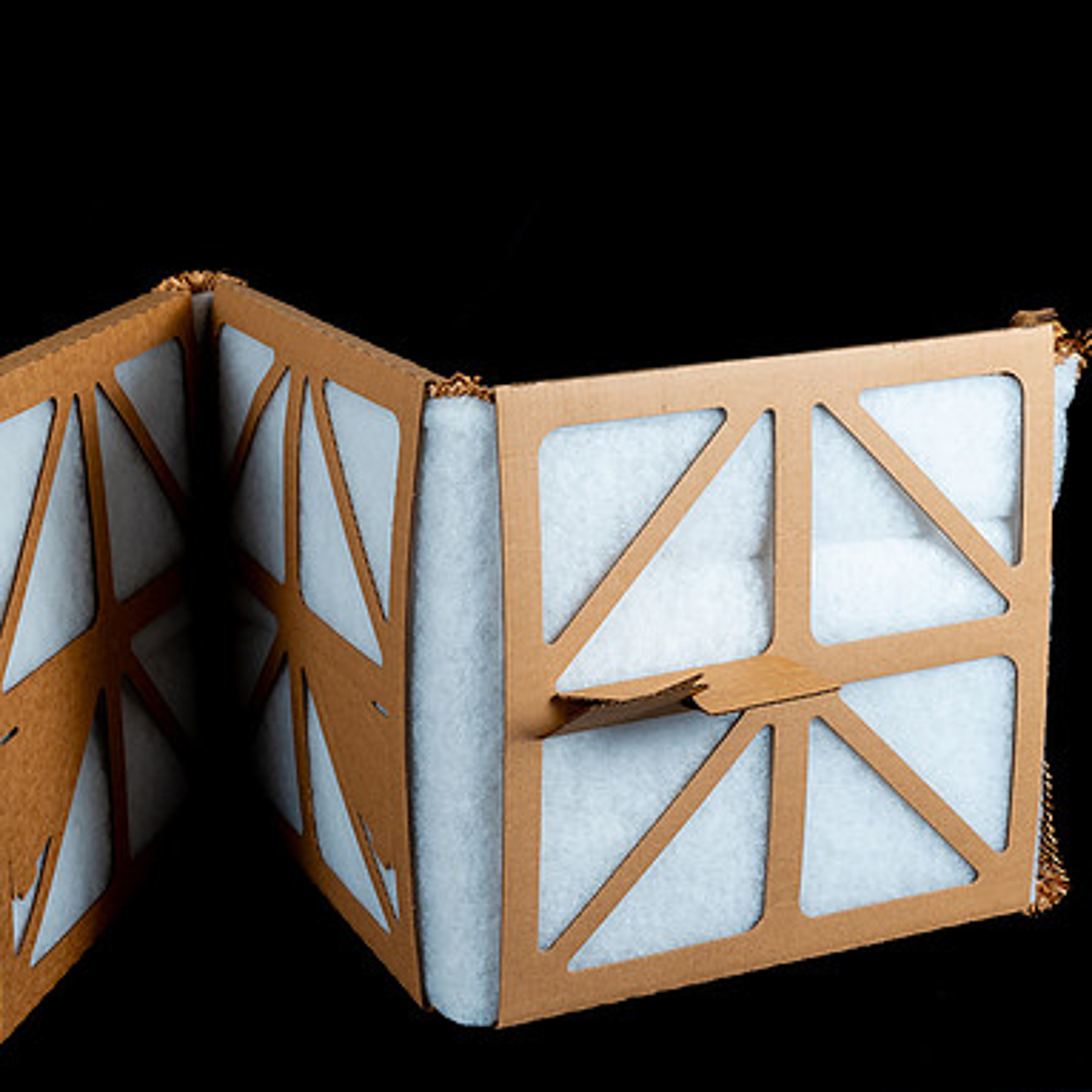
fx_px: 2391
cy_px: 546
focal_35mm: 67
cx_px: 345
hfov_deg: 25.6
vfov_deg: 25.7
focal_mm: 52
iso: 160
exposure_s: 1/125
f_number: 8
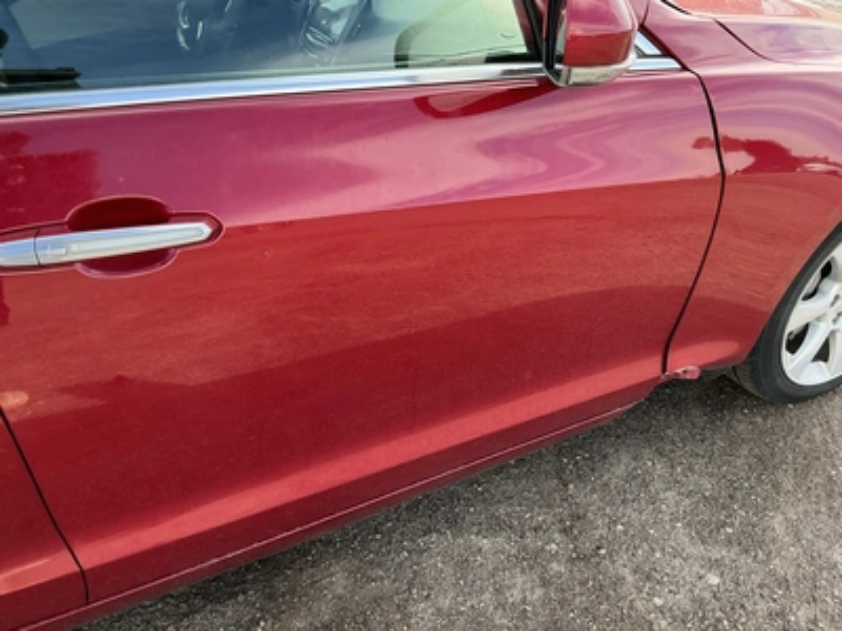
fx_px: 681
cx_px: 421
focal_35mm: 28
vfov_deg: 49.7
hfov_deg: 63.4
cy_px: 316
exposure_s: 1/171
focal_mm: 3
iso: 25
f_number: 1.8
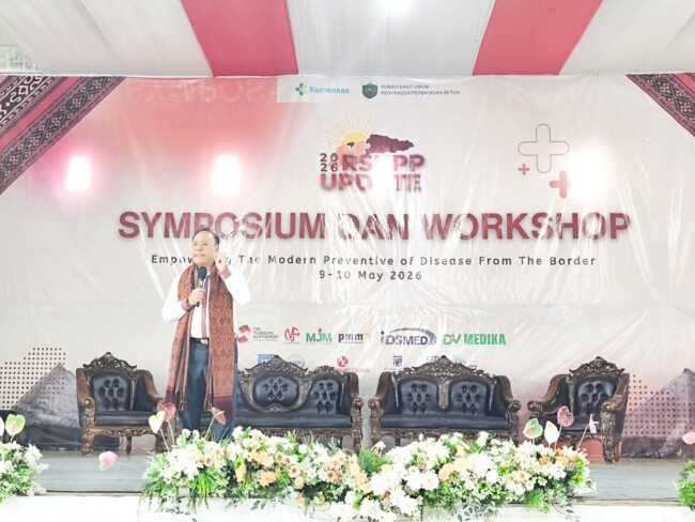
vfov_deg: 31.5
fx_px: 924
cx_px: 348
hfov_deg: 41.2
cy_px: 261
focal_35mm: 46
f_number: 1.65
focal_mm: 6.18
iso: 800
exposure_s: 1/33.3
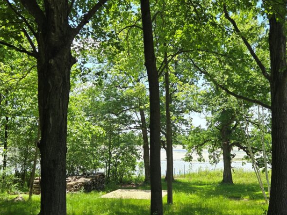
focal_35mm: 40
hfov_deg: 46.7
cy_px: 131
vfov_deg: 35.8
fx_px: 332
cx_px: 162
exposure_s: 1/657
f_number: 1.8
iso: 25
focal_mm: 5.4
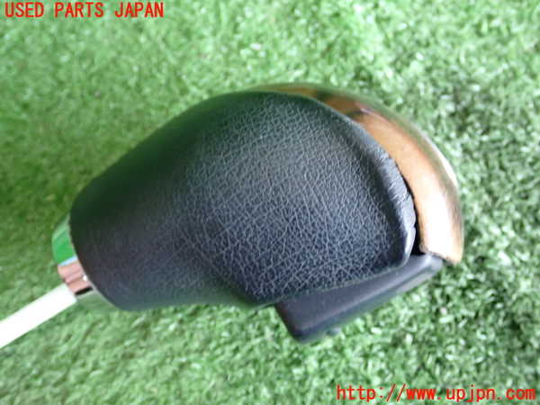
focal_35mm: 41
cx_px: 270
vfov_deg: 35.1
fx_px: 640
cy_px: 202
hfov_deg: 45.8
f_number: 2.8
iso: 800
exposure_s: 1/30
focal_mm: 7.31
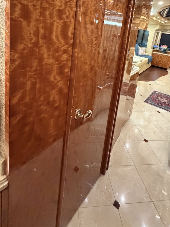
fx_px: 144
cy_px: 54
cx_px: 85
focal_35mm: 22
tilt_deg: -12.0
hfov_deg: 61.1
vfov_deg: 70.7
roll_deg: -5.9
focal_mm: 2.22
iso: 1000
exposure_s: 1/60
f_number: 2.2
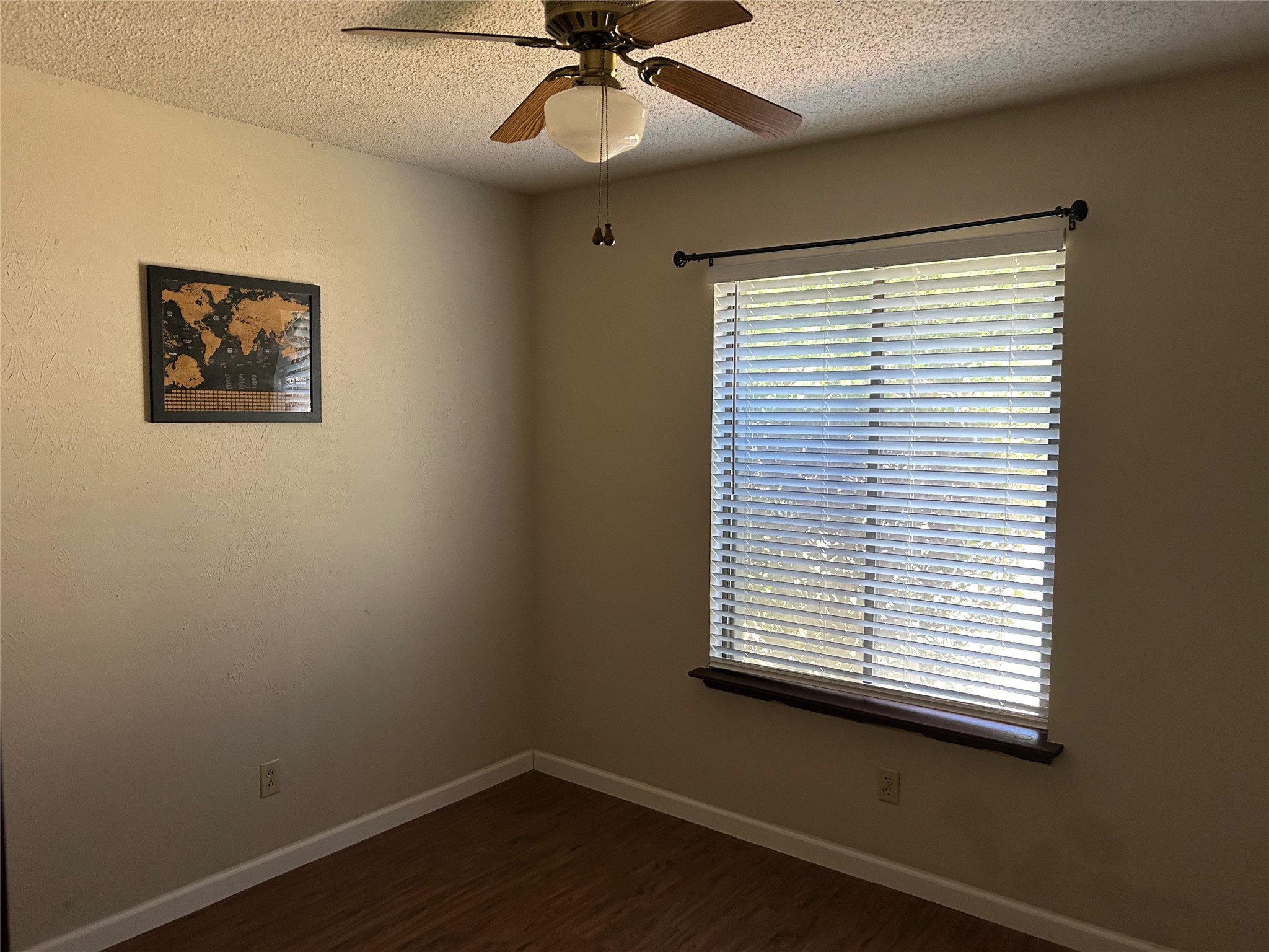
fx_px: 953
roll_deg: -0.2
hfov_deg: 67.3
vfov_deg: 53.1
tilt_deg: -3.4
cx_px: 634
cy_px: 476
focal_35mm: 26
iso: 200
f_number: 1.5
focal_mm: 5.7
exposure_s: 1/60
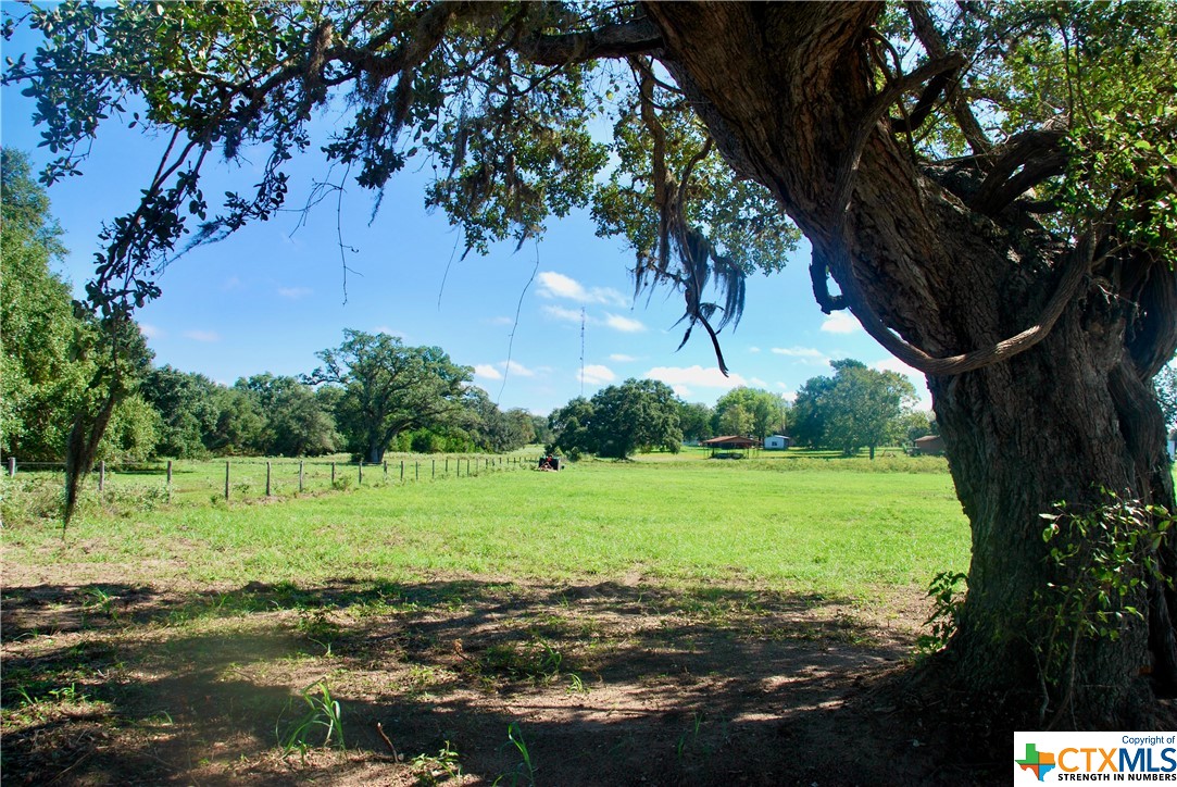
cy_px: 394
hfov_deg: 67.3
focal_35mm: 27
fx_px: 883
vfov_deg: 48.0
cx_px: 588
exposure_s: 1/200
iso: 100
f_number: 7.1
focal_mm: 18
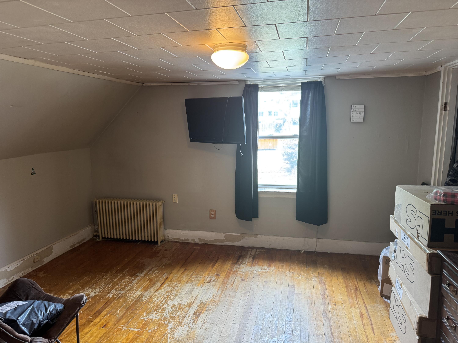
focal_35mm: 24
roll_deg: +0.0
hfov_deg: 71.6
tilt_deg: -8.8
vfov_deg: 56.8
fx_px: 318
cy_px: 172
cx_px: 229
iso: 160
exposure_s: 1/60
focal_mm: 6.76
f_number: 1.78
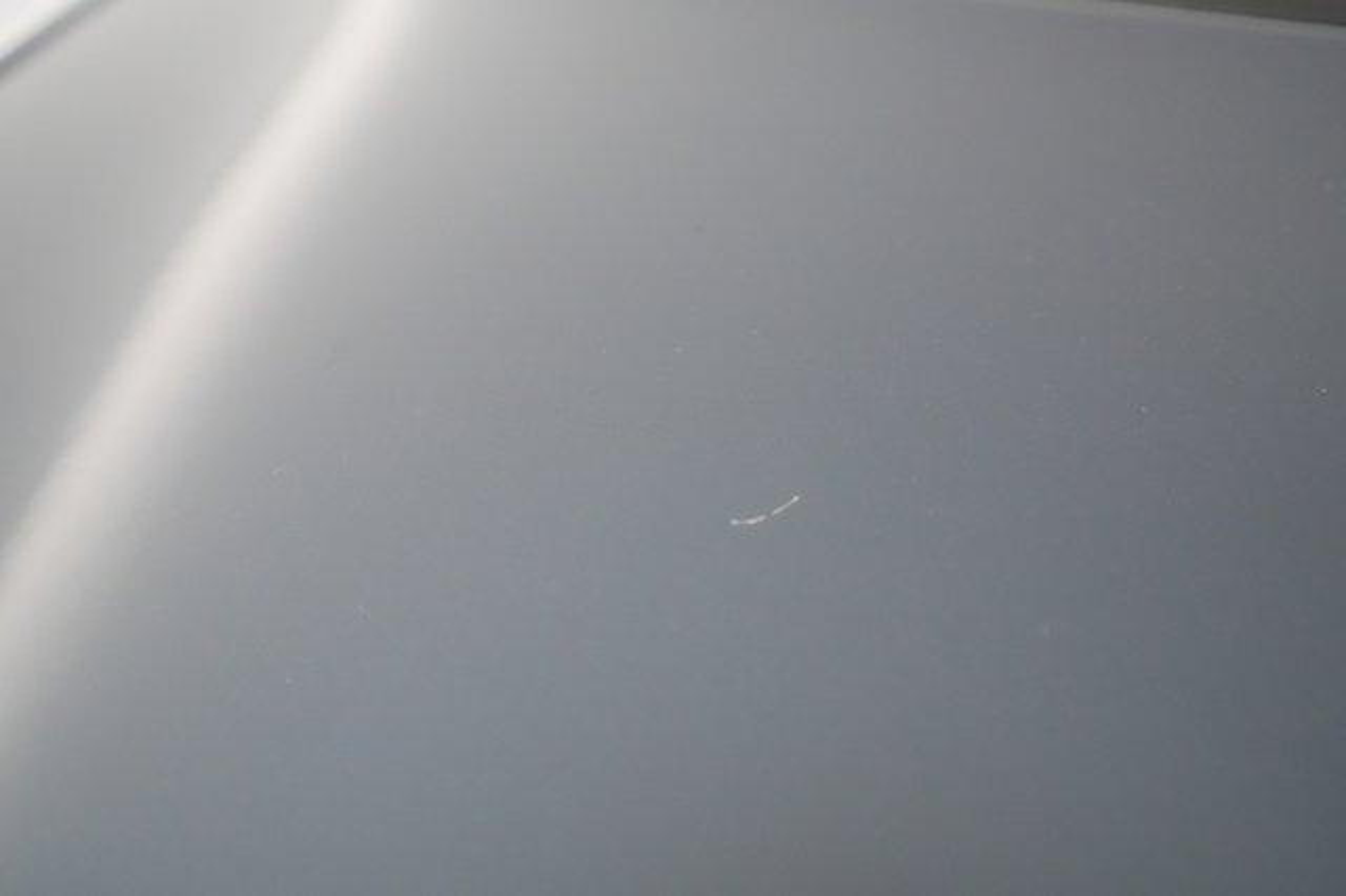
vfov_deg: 46.4
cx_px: 673
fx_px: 1046
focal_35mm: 28
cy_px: 448
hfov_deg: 65.5
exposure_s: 1/125
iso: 10000
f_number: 5
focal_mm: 28
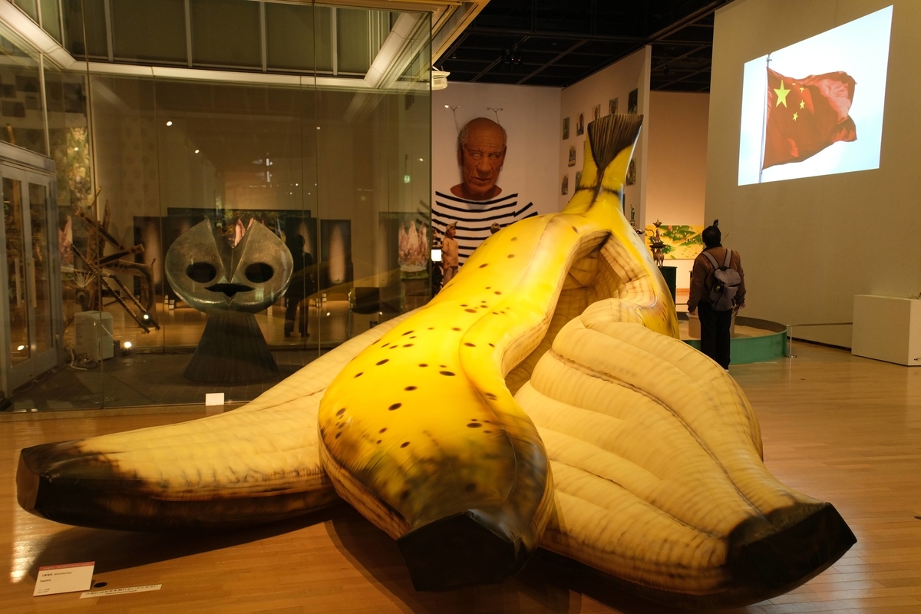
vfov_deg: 45.0
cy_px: 307
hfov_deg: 63.7
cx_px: 460
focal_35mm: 29
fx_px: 742
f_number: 3.5
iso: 1250
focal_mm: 19.6
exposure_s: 1/27
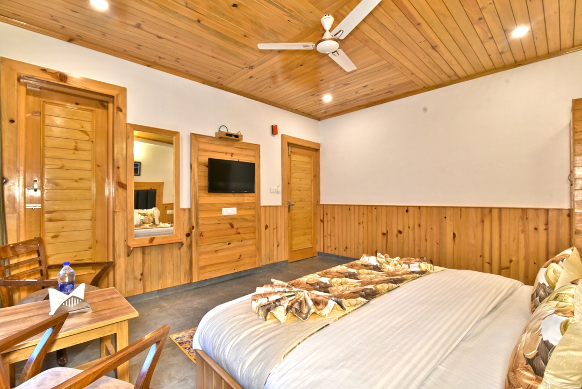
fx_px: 259
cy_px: 194
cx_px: 291
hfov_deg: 96.7
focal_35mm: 16
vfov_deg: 73.8
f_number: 9
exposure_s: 1/25
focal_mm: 16
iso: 1600
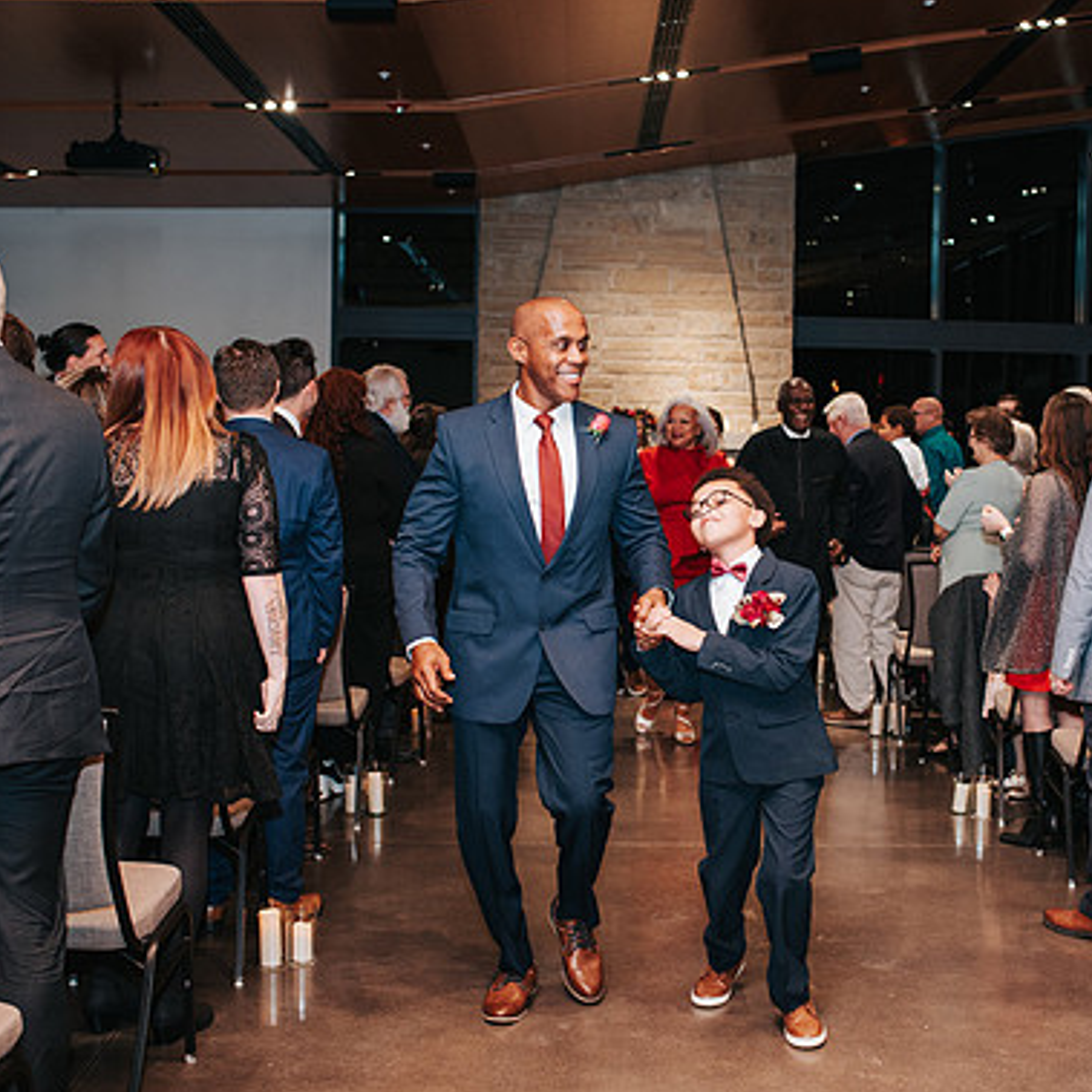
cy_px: 549
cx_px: 701
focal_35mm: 49
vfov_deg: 34.7
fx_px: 1749
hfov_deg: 34.4
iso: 1000
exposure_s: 1/200
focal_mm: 35
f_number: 2.8
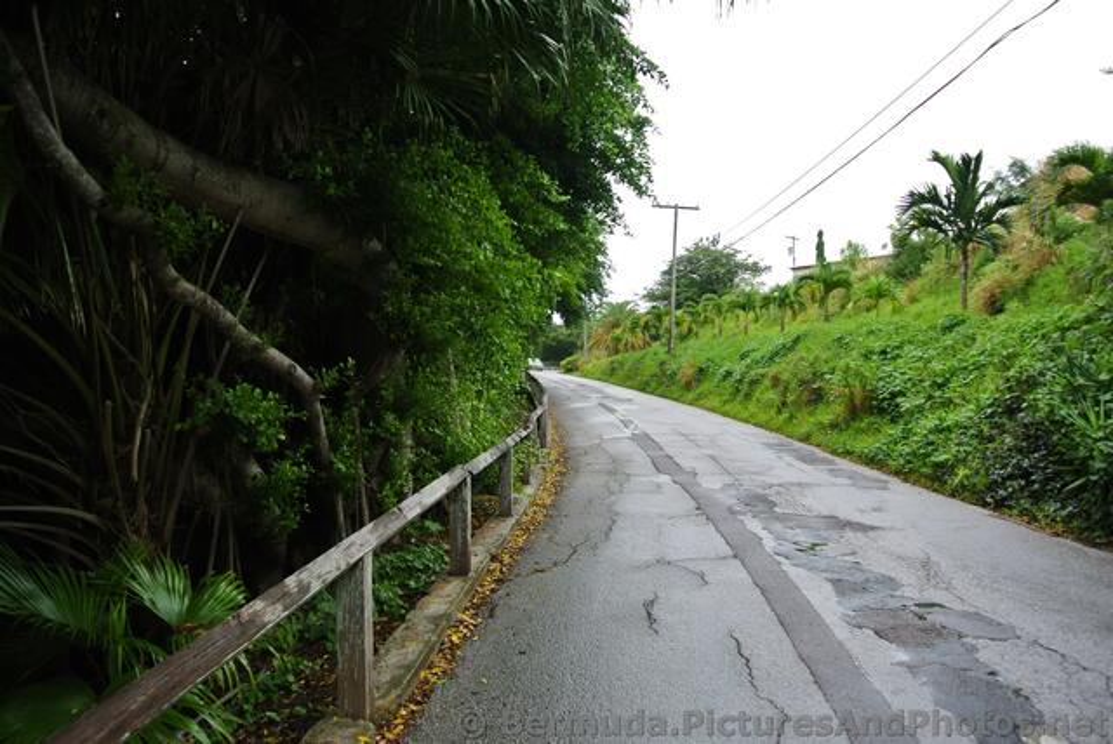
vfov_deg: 48.0
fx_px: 835
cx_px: 556
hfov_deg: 67.3
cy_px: 372
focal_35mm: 27
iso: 100
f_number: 3.5
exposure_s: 1/160
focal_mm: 10
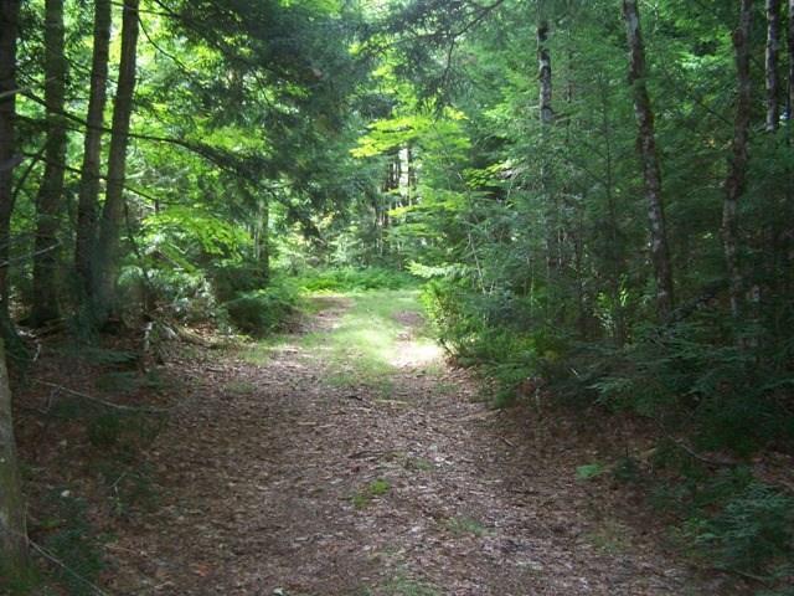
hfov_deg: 49.0
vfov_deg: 37.7
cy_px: 298
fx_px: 872
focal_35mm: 38
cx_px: 397
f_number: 2.8
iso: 160
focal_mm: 6.3
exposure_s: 1/60
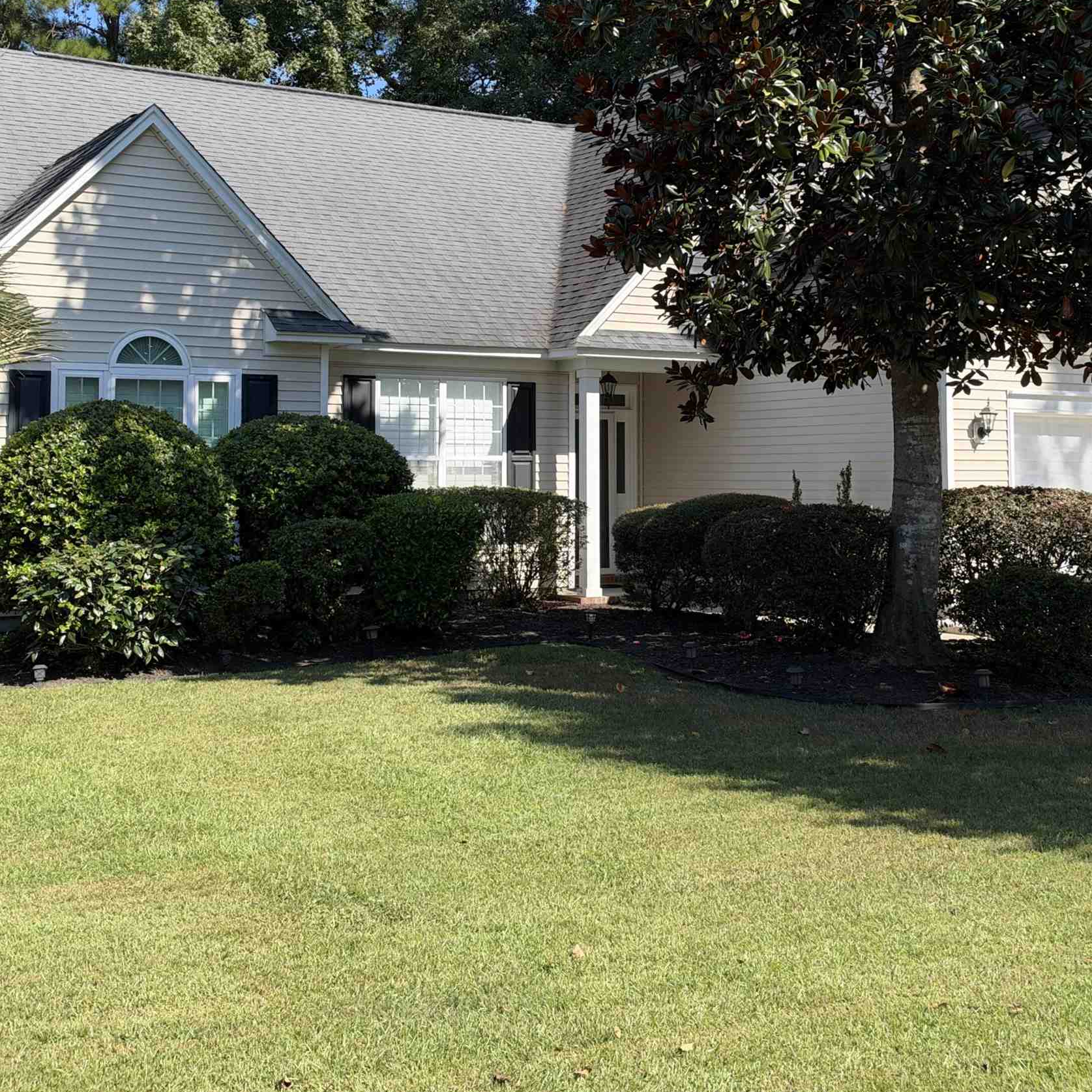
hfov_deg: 36.1
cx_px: 573
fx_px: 1677
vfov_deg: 35.8
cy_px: 391
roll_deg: +0.3
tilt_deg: +4.1
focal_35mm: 47
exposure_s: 1/1642
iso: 64
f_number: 1.8
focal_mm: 6.93
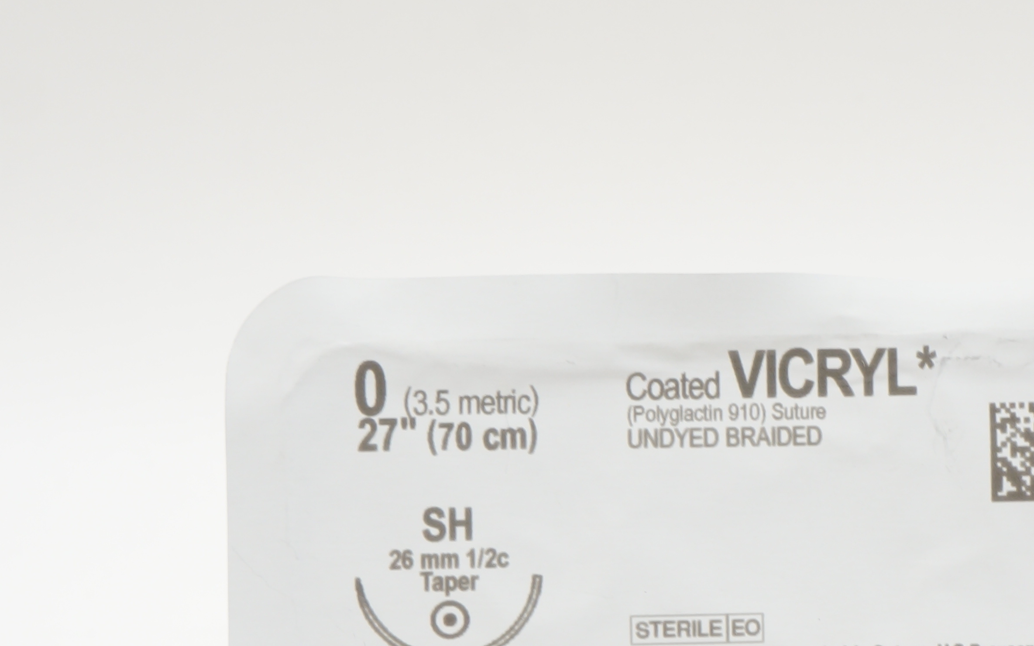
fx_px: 2677
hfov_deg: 21.5
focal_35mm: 95
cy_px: 556
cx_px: 882
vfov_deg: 13.7
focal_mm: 30
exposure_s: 1/40
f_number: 6.3
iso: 400
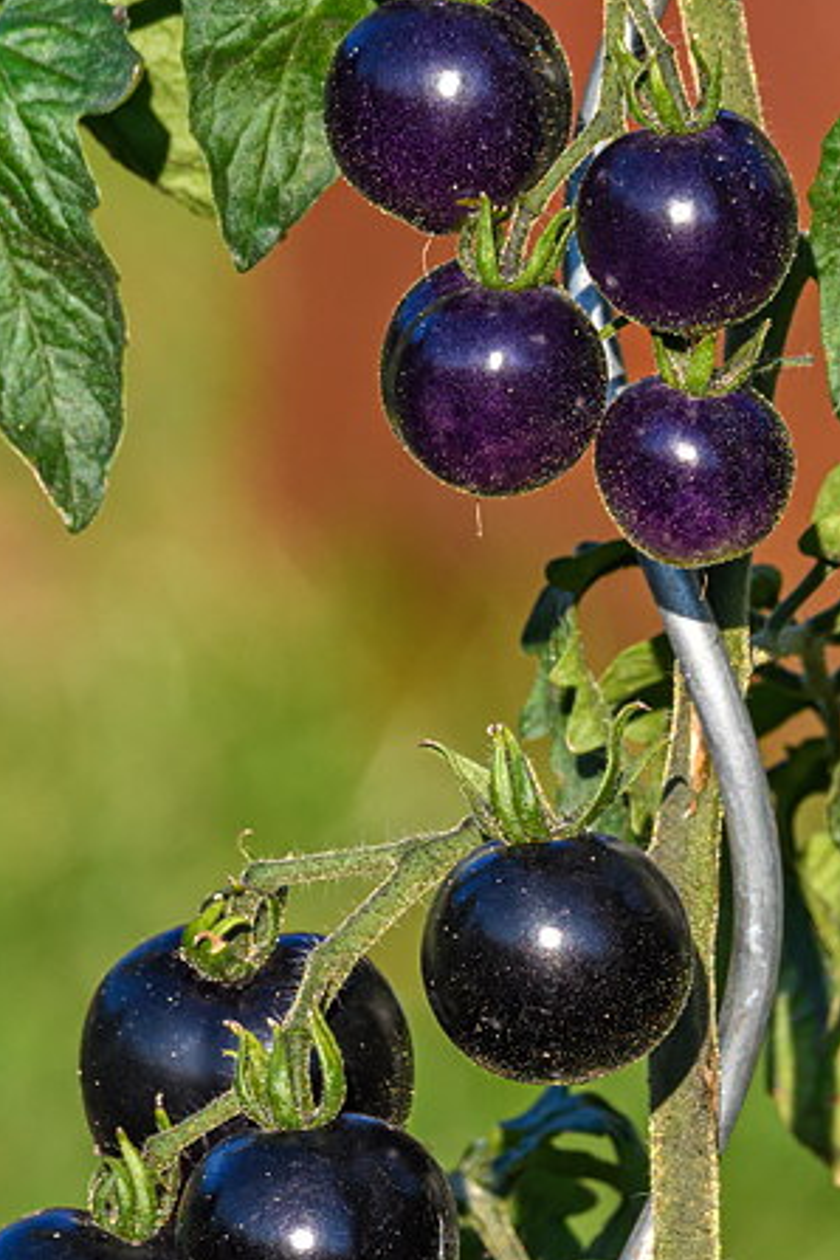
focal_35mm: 1477
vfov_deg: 1.4
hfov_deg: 0.9
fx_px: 51691
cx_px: 655
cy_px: 739
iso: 400
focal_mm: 440
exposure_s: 1/640
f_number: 9
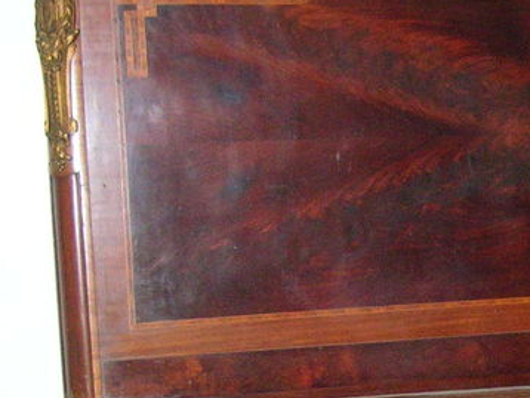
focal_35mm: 106
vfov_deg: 13.8
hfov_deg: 17.8
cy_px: 410
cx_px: 595
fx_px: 1624
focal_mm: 5.8
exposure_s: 1/60.1
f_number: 2.8
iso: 191
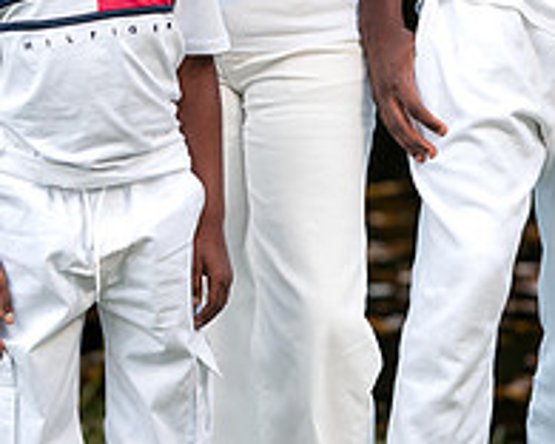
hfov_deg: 6.3
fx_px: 5076
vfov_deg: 5.0
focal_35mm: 309
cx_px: 210
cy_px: -164
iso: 50
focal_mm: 85
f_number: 2.5
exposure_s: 1/100
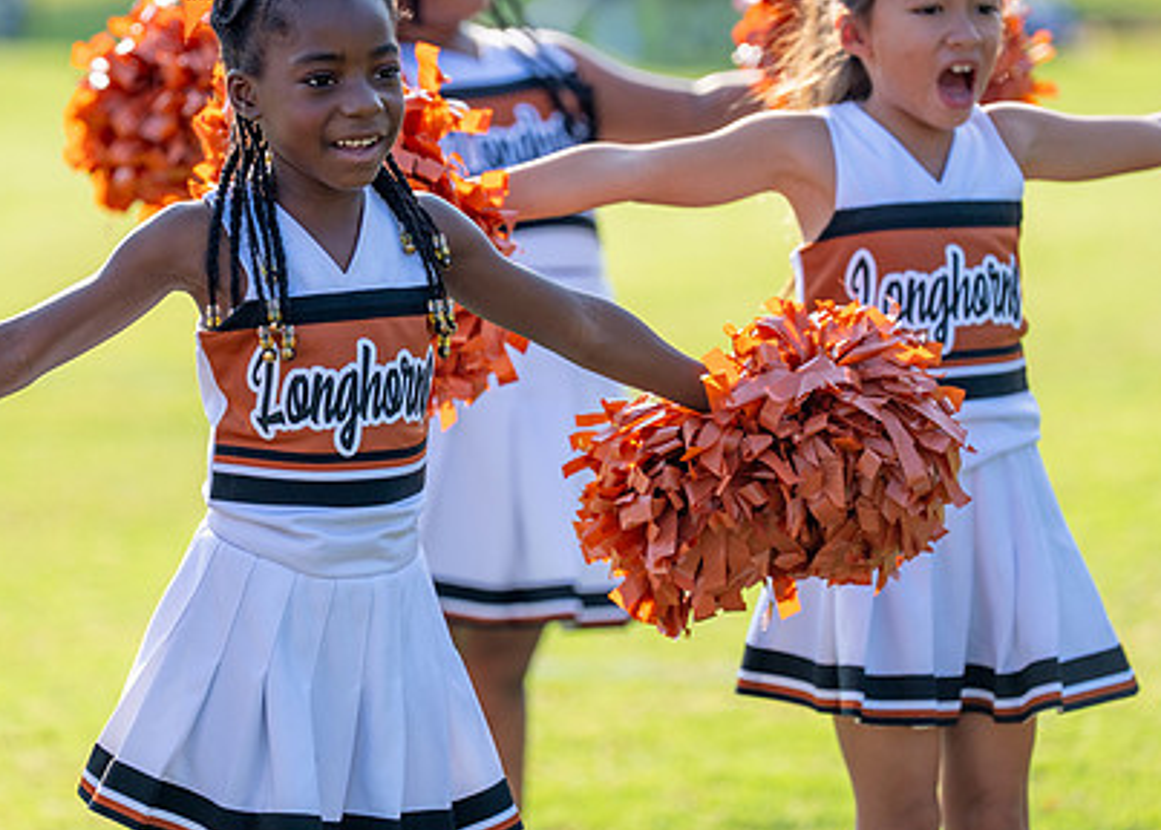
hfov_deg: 7.2
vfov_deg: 5.1
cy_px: 332
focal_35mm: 281
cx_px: 443
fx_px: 9267
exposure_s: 1/2000
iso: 200
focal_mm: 167
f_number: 2.8
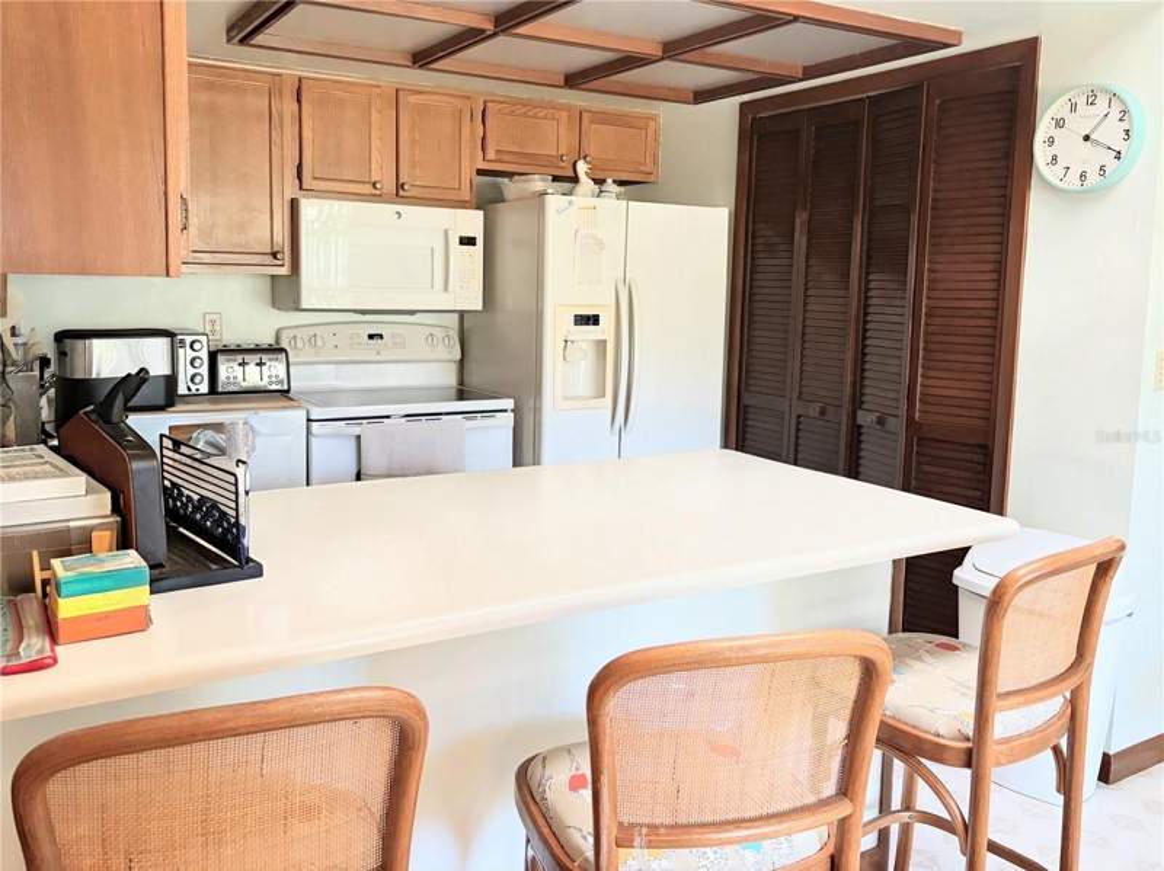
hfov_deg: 67.3
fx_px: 874
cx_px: 582
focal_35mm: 26
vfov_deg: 53.0
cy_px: 436
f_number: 1.6
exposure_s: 1/60
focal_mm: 5.96
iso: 320
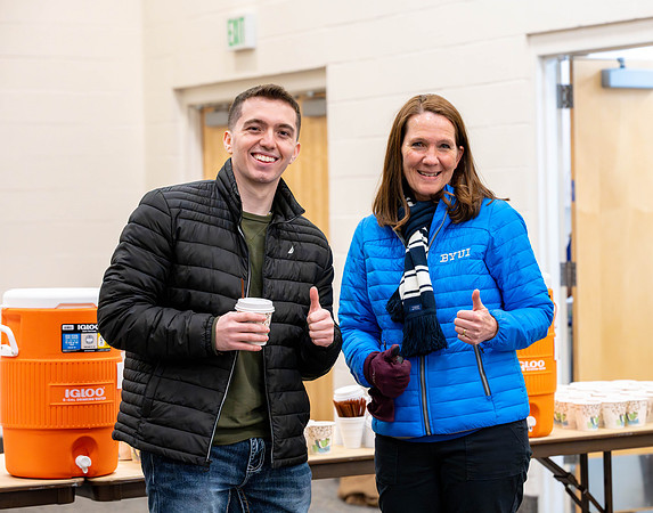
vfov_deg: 14.7
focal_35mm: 104
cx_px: 385
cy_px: 256
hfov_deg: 18.6
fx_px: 1987
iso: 5000
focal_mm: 93
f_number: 4.5
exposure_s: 1/400
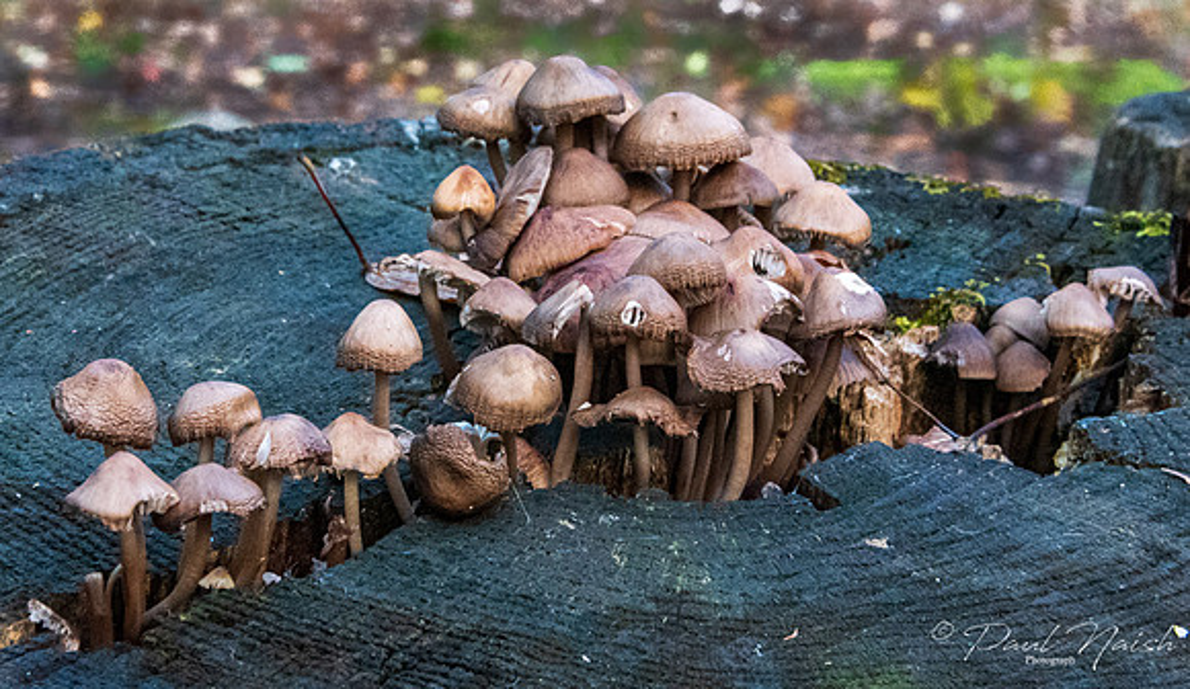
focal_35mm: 117
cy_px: 278
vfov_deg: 10.6
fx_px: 3720
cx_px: 517
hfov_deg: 18.2
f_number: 22
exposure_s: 1/80
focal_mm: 78
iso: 8000
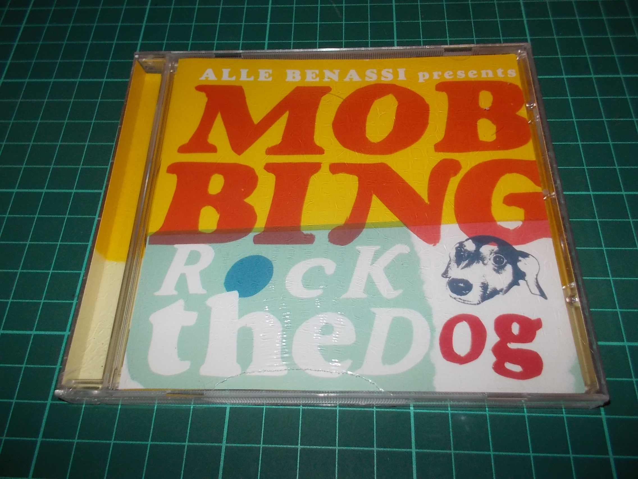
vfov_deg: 48.2
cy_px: 240
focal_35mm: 29
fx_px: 534
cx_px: 319
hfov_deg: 61.7
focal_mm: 4.1
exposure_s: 1/30
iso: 200
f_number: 3.3
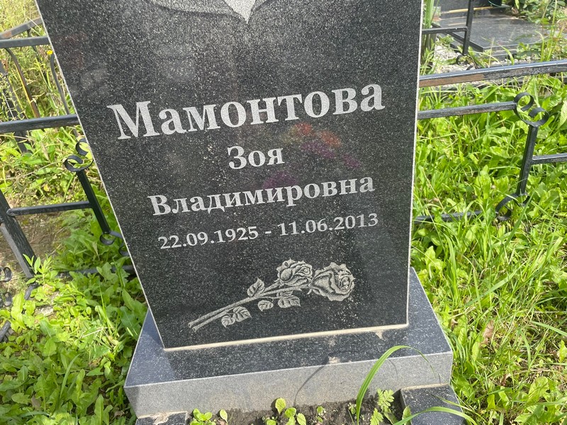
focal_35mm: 26
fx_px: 426
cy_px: 212
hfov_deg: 67.3
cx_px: 284
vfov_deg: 53.1
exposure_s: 1/729
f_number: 1.6
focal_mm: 4.2
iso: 32
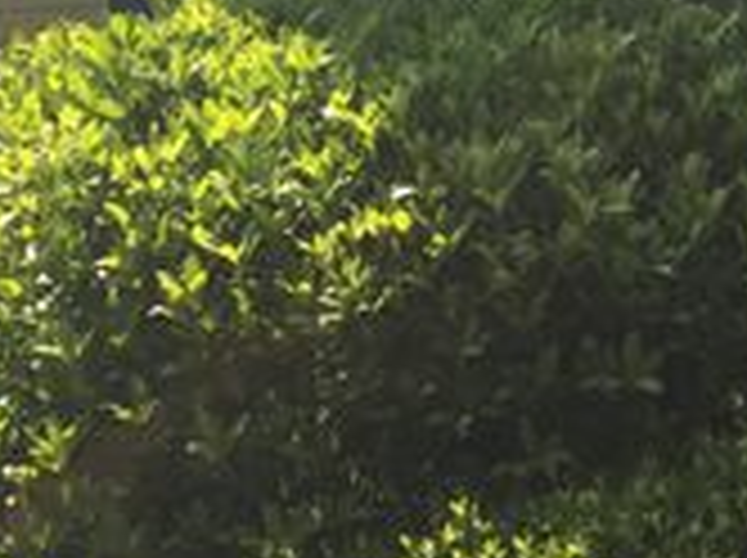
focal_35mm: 105
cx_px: 1228
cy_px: -238
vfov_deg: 13.4
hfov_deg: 16.5
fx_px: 2263
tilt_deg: +7.1
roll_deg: +2.2
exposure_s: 1/569
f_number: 2.2
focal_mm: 4.15
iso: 25
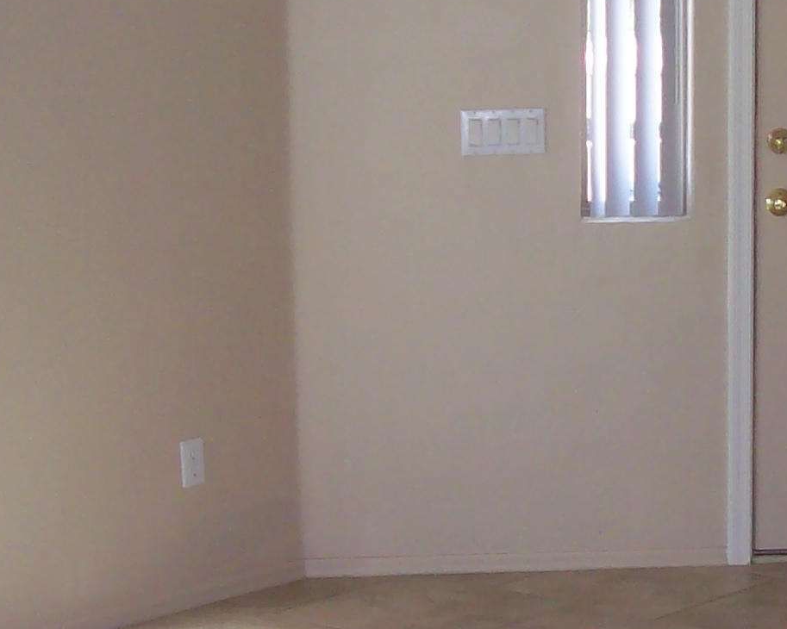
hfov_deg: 19.1
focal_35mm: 99
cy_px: 405
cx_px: 673
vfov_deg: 15.5
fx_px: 2305
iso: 80
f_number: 2.7
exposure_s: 1/64
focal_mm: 6
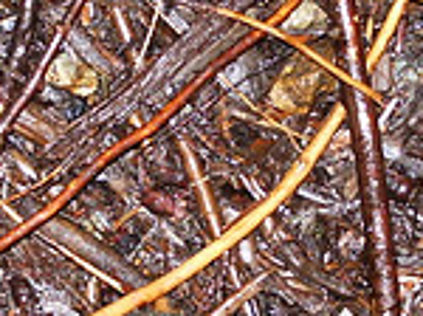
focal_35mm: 287
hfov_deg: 6.9
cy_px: 306
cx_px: 99
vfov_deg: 5.2
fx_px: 3501
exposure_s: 1/50
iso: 200
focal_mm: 12.2
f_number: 3.9
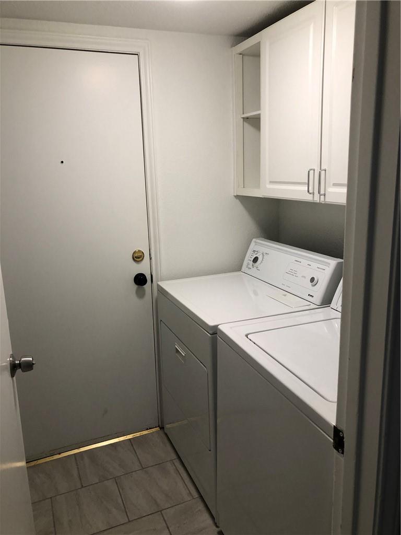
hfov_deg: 49.7
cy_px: 268
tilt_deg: -12.7
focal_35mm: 28
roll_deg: +3.0
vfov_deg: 63.4
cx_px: 200
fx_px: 432
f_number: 1.8
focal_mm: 3.99
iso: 25
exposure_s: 1/30
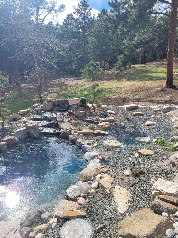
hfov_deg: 53.1
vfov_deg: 67.3
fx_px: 178
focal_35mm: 26
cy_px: 119
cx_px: 89
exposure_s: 1/1824
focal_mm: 5.4
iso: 40
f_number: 1.8
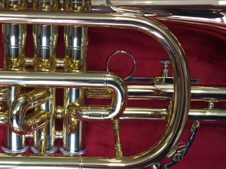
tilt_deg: -69.0
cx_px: 65
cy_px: 68
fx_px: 385
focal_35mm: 59
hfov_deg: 32.3
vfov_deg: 24.8
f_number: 2.2
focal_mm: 4.15
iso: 80
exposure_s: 1/33
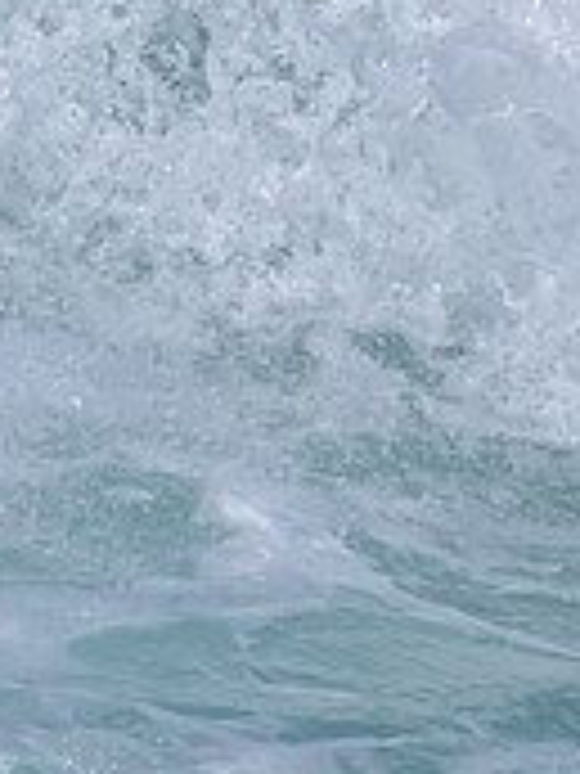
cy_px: -147
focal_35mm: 3499
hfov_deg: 0.4
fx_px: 78169
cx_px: -240
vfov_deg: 0.6
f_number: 11
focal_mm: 800
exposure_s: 1/2000
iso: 500
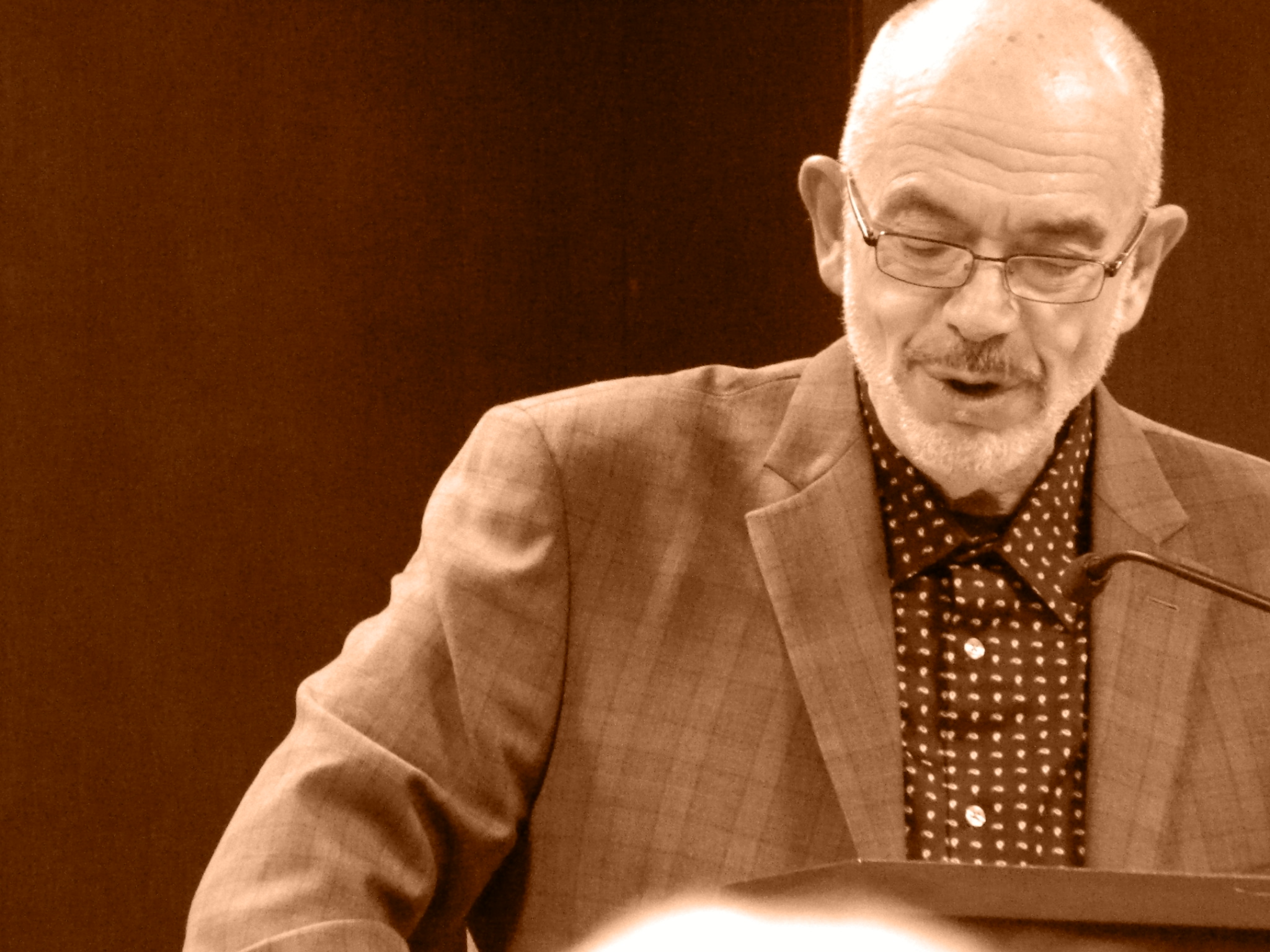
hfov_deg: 3.8
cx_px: 635
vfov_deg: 2.8
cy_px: 476
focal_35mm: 525
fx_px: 19261
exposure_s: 1/30
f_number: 5.8
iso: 3200
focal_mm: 94.5
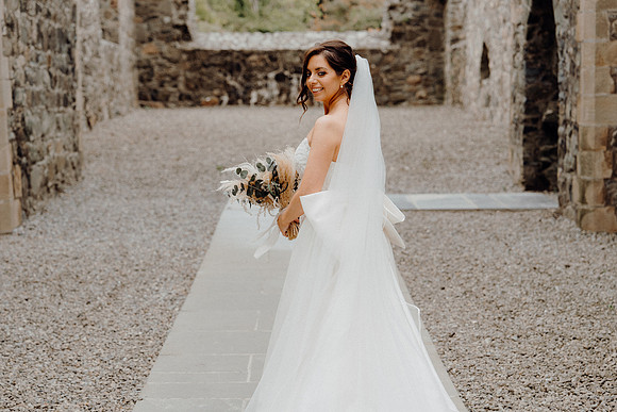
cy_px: 206
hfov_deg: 27.6
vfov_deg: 18.6
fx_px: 1255
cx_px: 308
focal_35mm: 73
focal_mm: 70
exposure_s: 1/160
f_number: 3.5
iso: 125
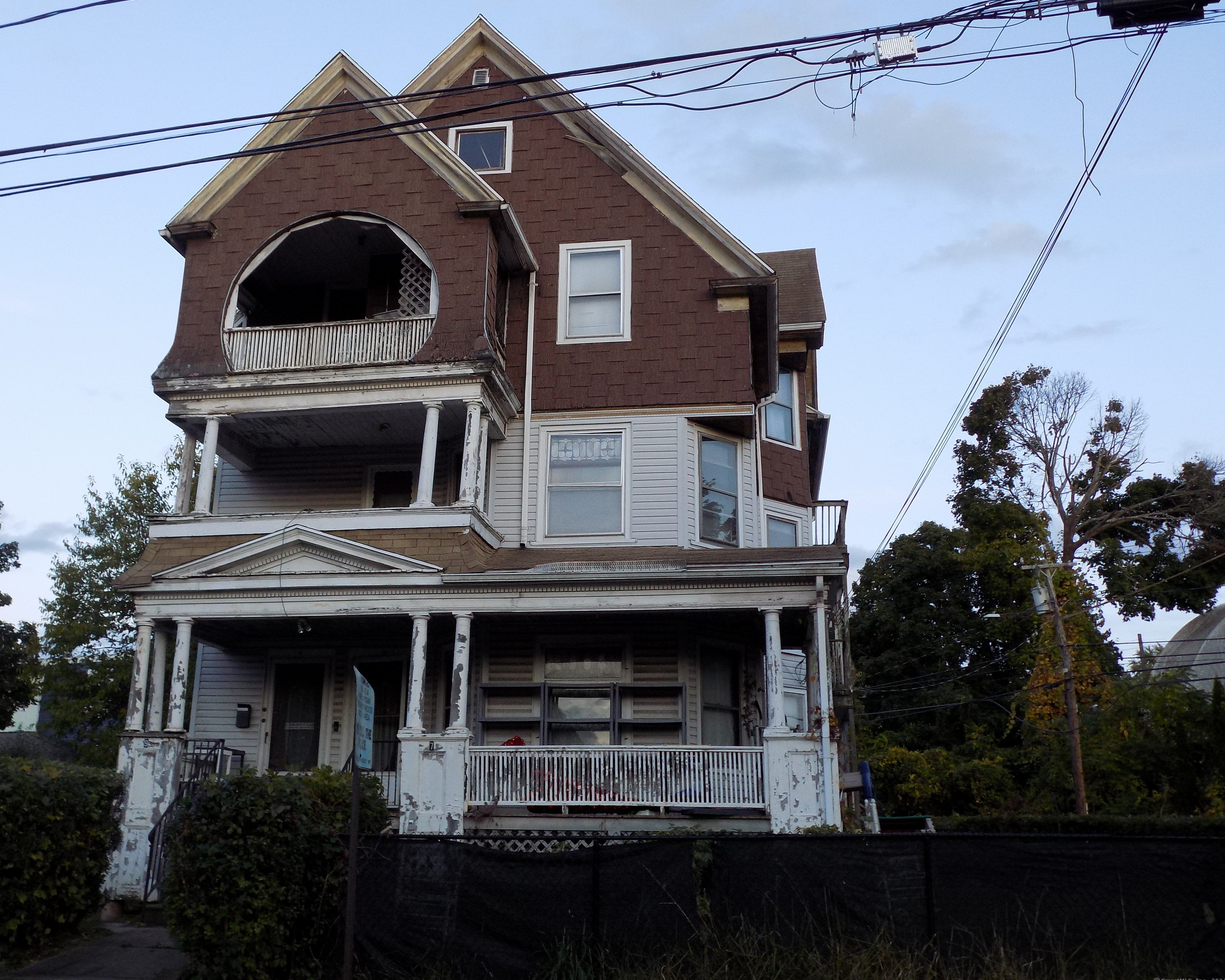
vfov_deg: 44.5
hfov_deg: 54.1
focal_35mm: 33
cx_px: 539
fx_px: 1196
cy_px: 469
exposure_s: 1/30
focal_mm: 5.3
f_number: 3.3
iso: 140
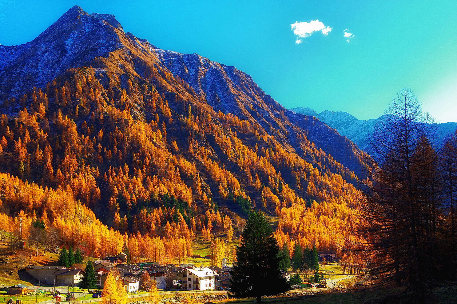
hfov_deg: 42.4
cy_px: 152
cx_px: 228
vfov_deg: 28.9
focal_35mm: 46
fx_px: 590
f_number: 9.5
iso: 280
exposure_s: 1/60
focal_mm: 31
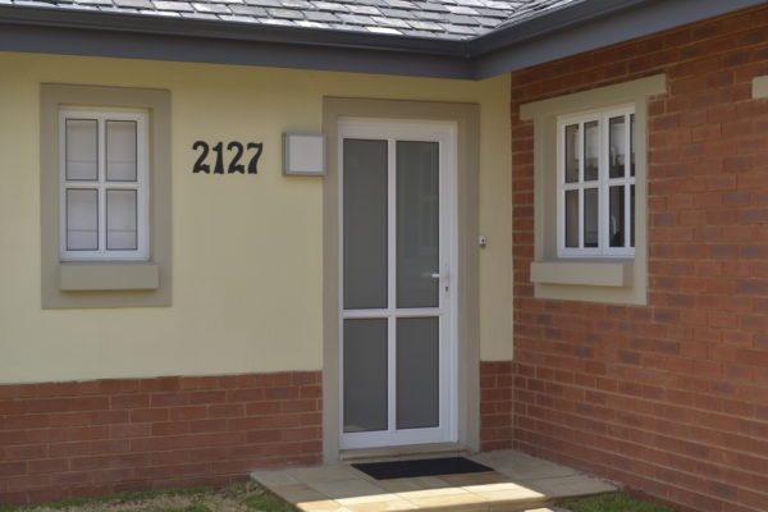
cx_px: 384
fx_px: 1152
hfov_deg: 36.9
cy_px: 256
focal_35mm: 54
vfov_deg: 25.1
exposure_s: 1/80
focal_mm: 36
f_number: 11
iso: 100
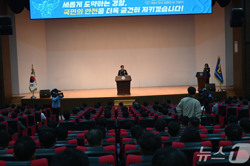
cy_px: 77
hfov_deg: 41.1
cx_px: 120
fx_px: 333
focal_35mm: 48
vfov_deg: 28.0
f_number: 4
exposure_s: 1/125
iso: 1000
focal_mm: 44
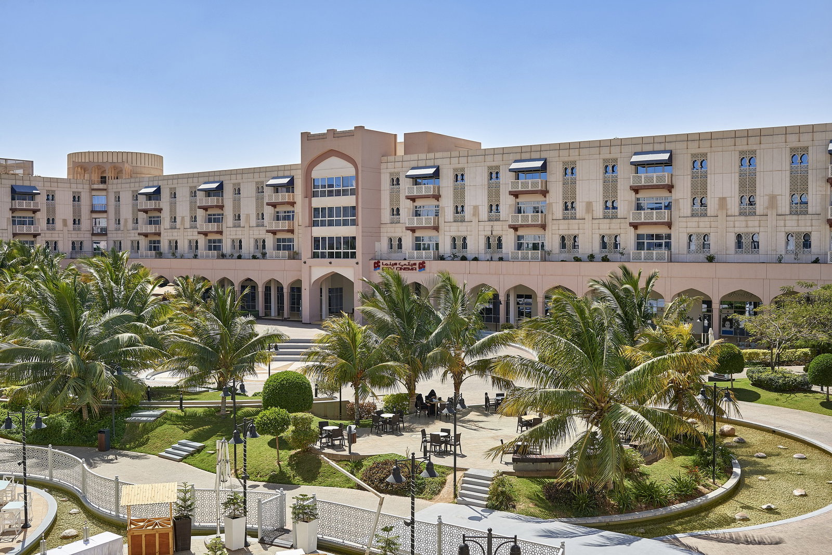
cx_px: 416
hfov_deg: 54.4
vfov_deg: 37.9
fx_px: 809
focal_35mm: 35
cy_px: 278
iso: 320
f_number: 7.1
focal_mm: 35
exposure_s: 1/640
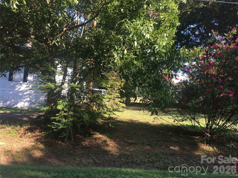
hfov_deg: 61.7
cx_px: 119
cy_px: 89
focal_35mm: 29
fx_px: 199
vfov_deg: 48.2
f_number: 2.2
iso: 25
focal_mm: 4.15
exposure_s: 1/242
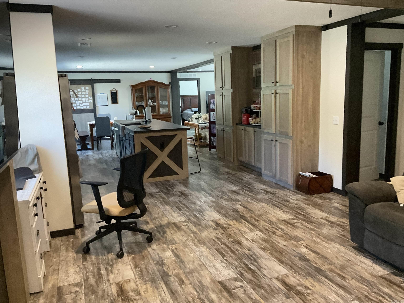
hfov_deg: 61.7
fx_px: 338
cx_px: 202
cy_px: 152
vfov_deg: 48.2
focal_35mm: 29
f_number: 1.8
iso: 200
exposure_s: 1/60
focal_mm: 3
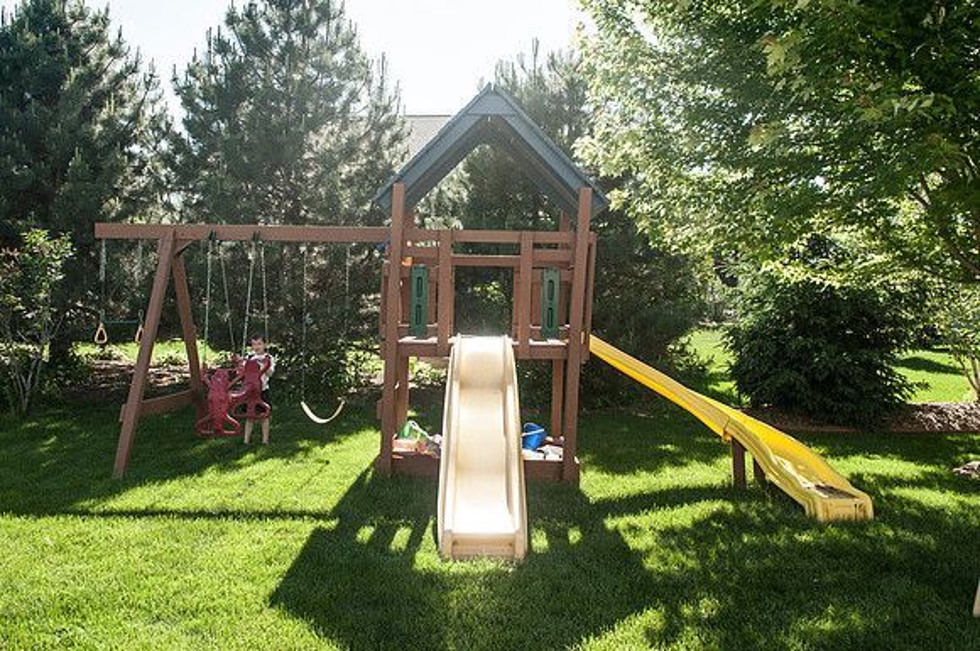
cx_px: 490
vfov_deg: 47.8
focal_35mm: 27
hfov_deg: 67.5
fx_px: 734
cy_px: 326
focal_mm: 18
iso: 400
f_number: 5
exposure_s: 1/2000
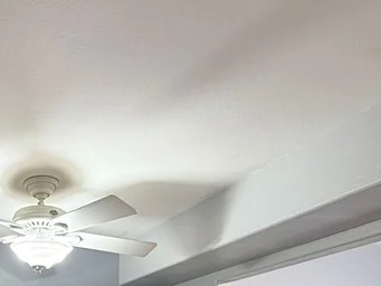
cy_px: 398
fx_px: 462
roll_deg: +0.5
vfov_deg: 27.1
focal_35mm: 42
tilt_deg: -2.7
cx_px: 19
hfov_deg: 40.4
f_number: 2.2
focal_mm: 2.22
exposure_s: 1/60
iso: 500
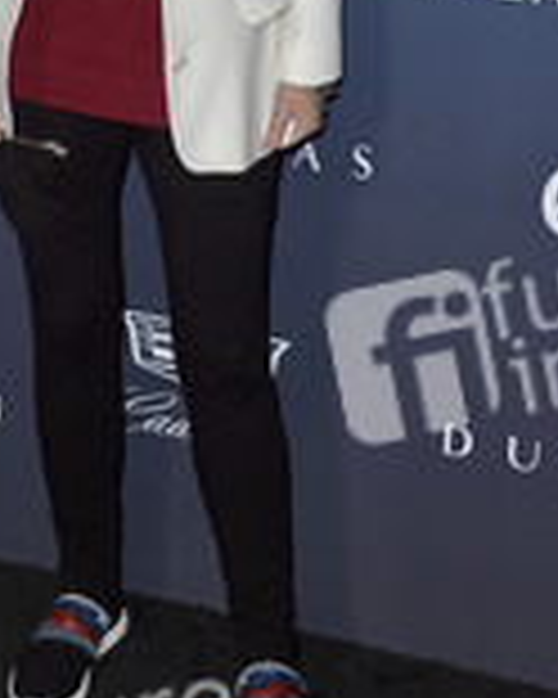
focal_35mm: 109
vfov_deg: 17.4
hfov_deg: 14.1
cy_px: 113
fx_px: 2250
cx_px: 151
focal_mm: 45
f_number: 5.6
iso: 250
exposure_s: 1/250
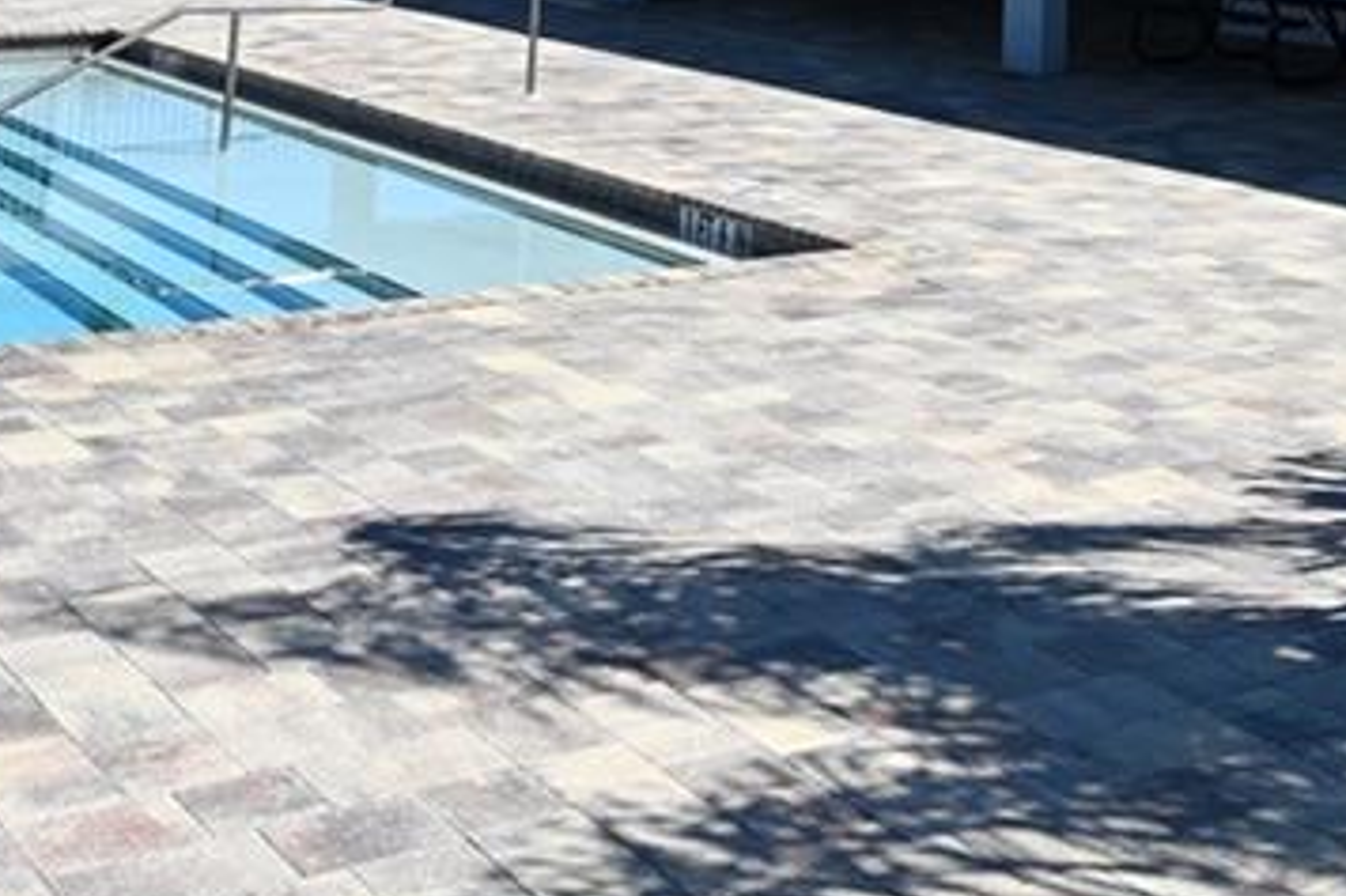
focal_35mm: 63
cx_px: 972
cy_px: -665
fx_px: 2354
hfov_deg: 31.5
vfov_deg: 17.8
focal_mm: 14
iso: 100
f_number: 7.1
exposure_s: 1/400
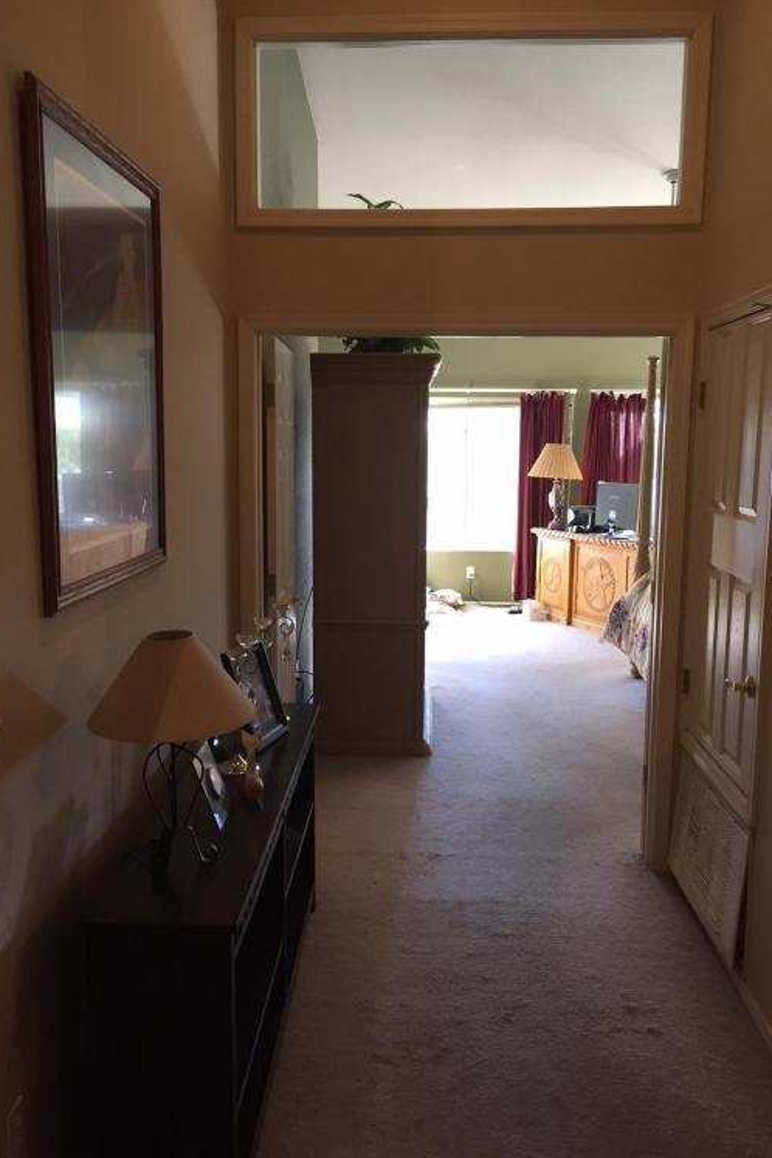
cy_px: 589
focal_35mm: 31
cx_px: 377
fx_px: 997
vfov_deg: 60.3
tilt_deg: -7.5
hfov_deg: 42.3
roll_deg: +0.3
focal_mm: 4.15
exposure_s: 1/30
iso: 80
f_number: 2.2
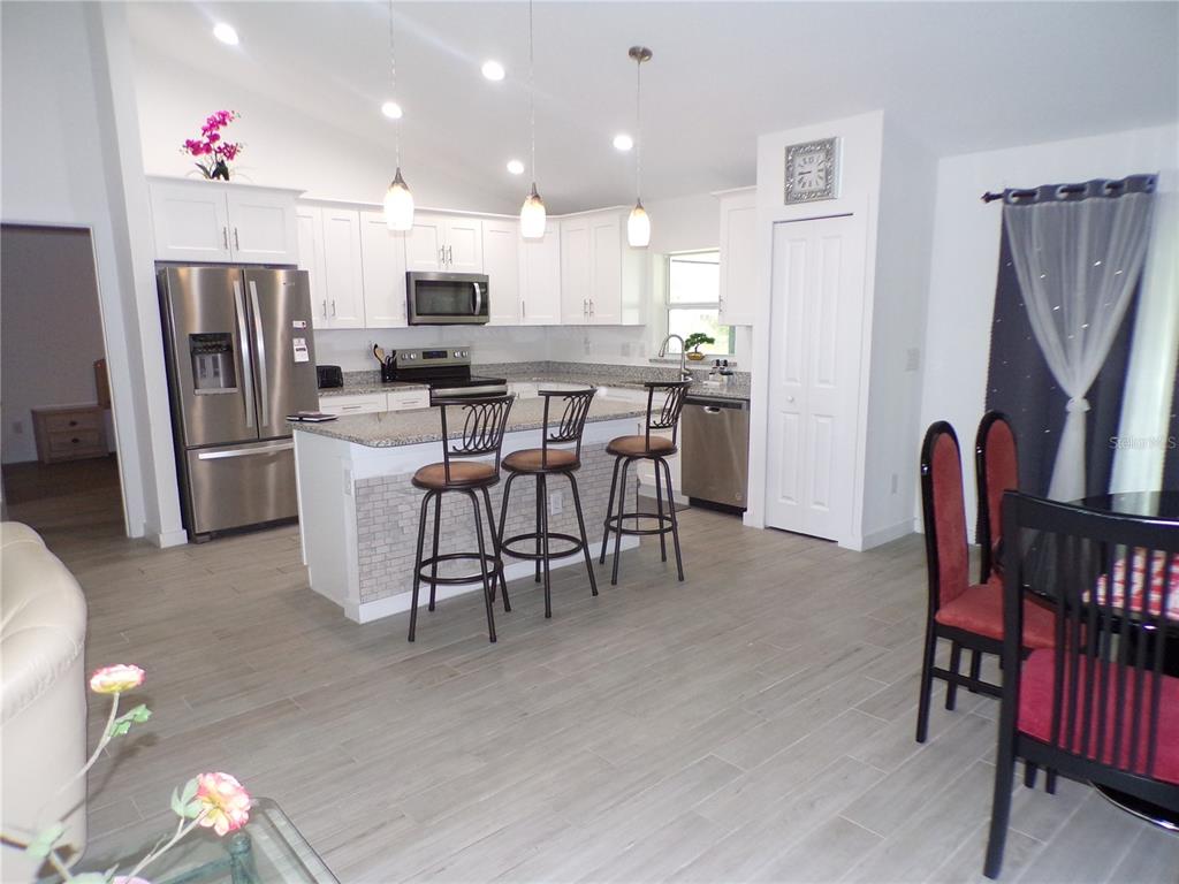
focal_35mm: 24
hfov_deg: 71.6
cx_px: 590
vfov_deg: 56.8
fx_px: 817
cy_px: 442
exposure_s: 1/60
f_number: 3
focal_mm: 4.3
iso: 290
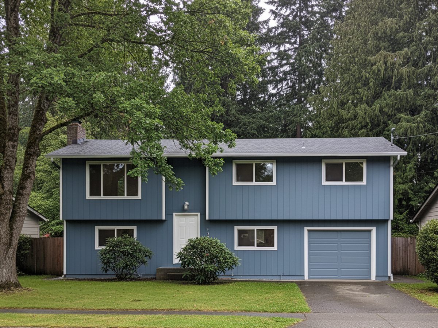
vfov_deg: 53.1
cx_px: 219
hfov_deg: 67.3
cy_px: 164
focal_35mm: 26
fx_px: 329
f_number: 1.6
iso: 880
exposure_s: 1/1139
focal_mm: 5.7
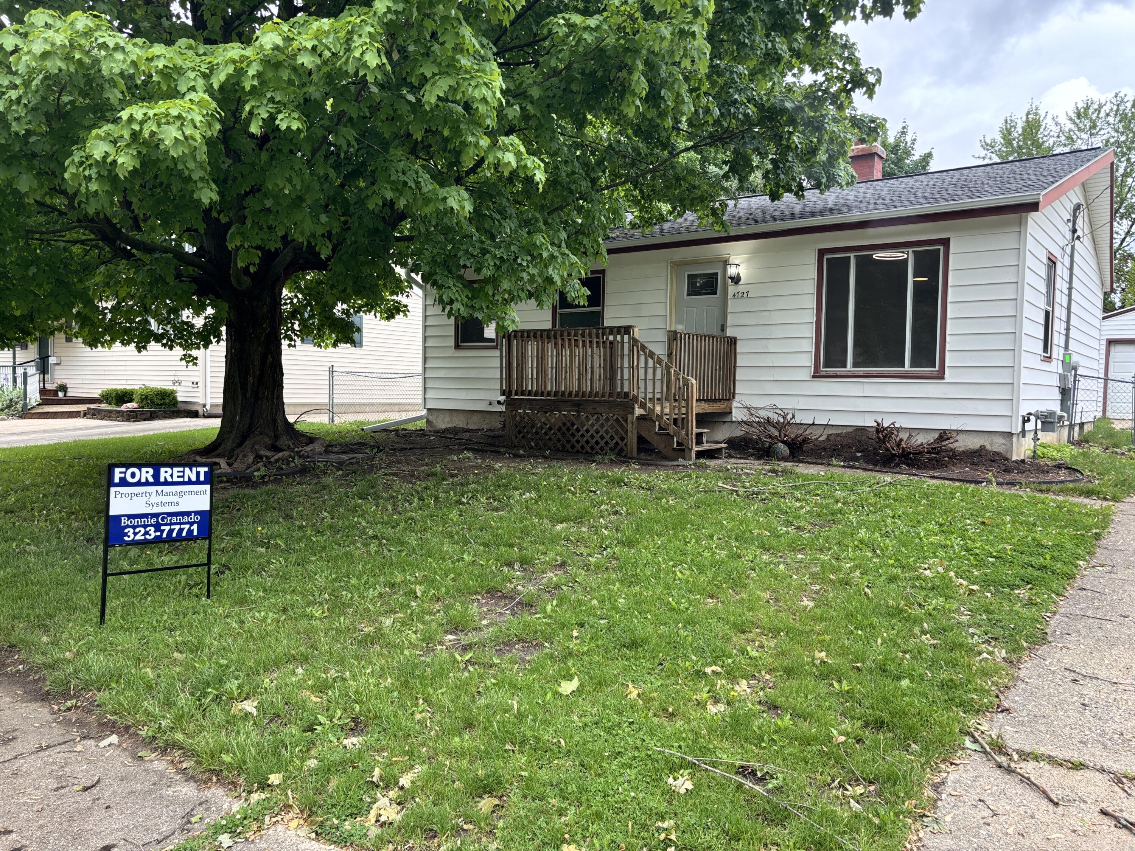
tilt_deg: -2.2
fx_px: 852
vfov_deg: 53.1
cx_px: 568
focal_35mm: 26
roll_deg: -0.9
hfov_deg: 67.3
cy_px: 426
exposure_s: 1/452
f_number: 1.6
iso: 50
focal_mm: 5.96
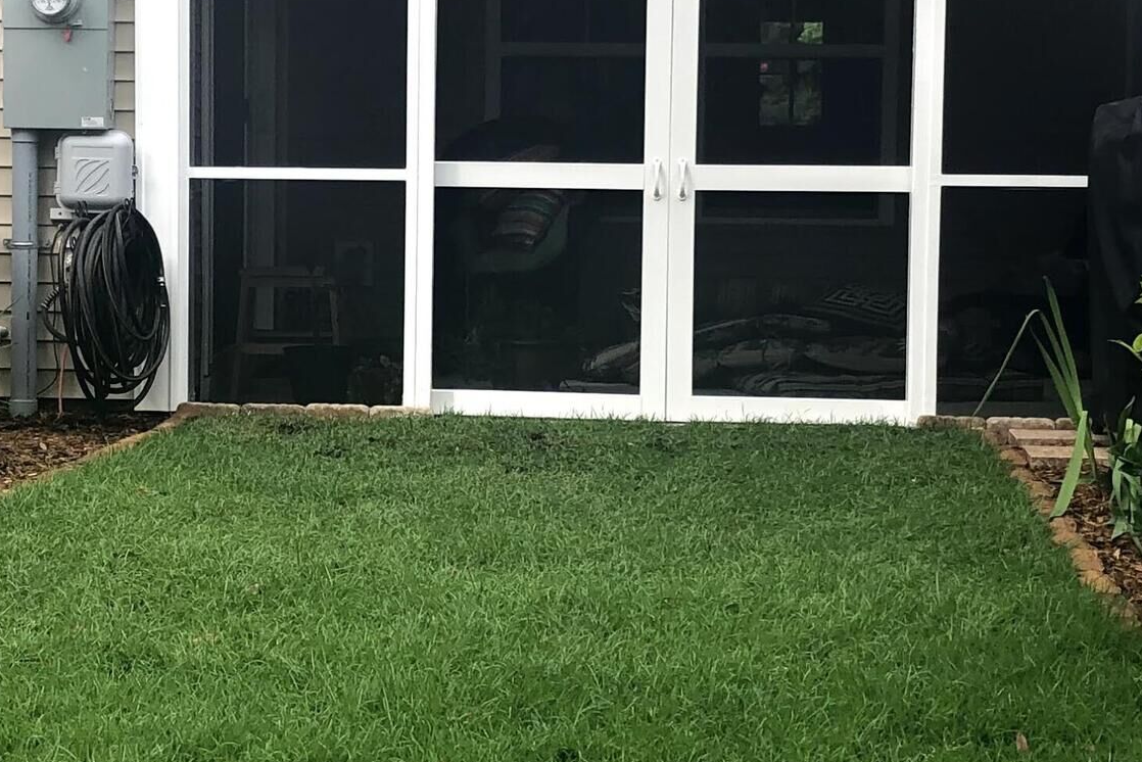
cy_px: 287
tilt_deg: -2.7
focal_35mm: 80
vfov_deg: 17.1
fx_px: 2538
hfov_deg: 25.3
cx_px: 413
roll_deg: -0.9
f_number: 1.8
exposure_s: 1/120
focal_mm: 3.99
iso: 25
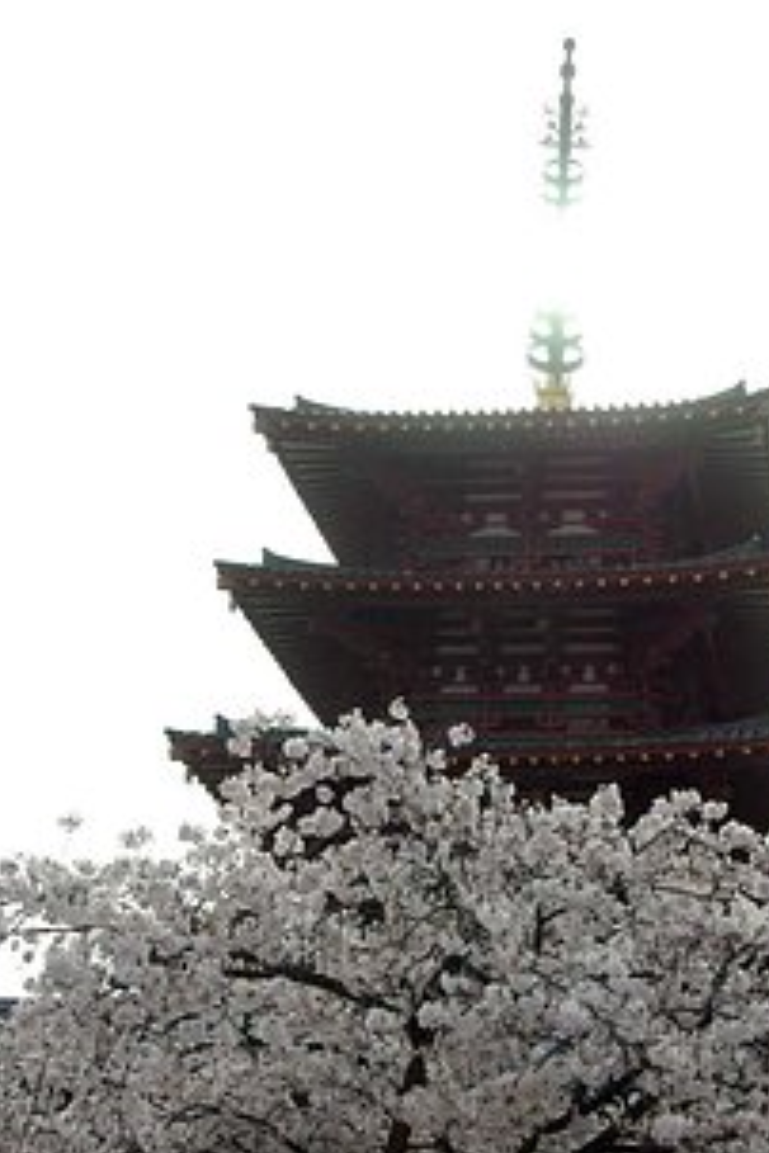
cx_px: 503
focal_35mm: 71
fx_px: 2275
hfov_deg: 19.1
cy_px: 693
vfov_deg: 28.4
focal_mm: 28
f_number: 4.5
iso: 800
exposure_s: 1/4000
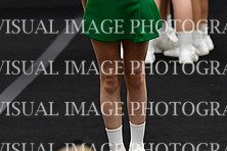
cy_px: -35
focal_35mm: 588
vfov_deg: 2.3
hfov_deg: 3.5
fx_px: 3707
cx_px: 125
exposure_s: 1/800
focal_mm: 150
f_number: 2.8
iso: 4000
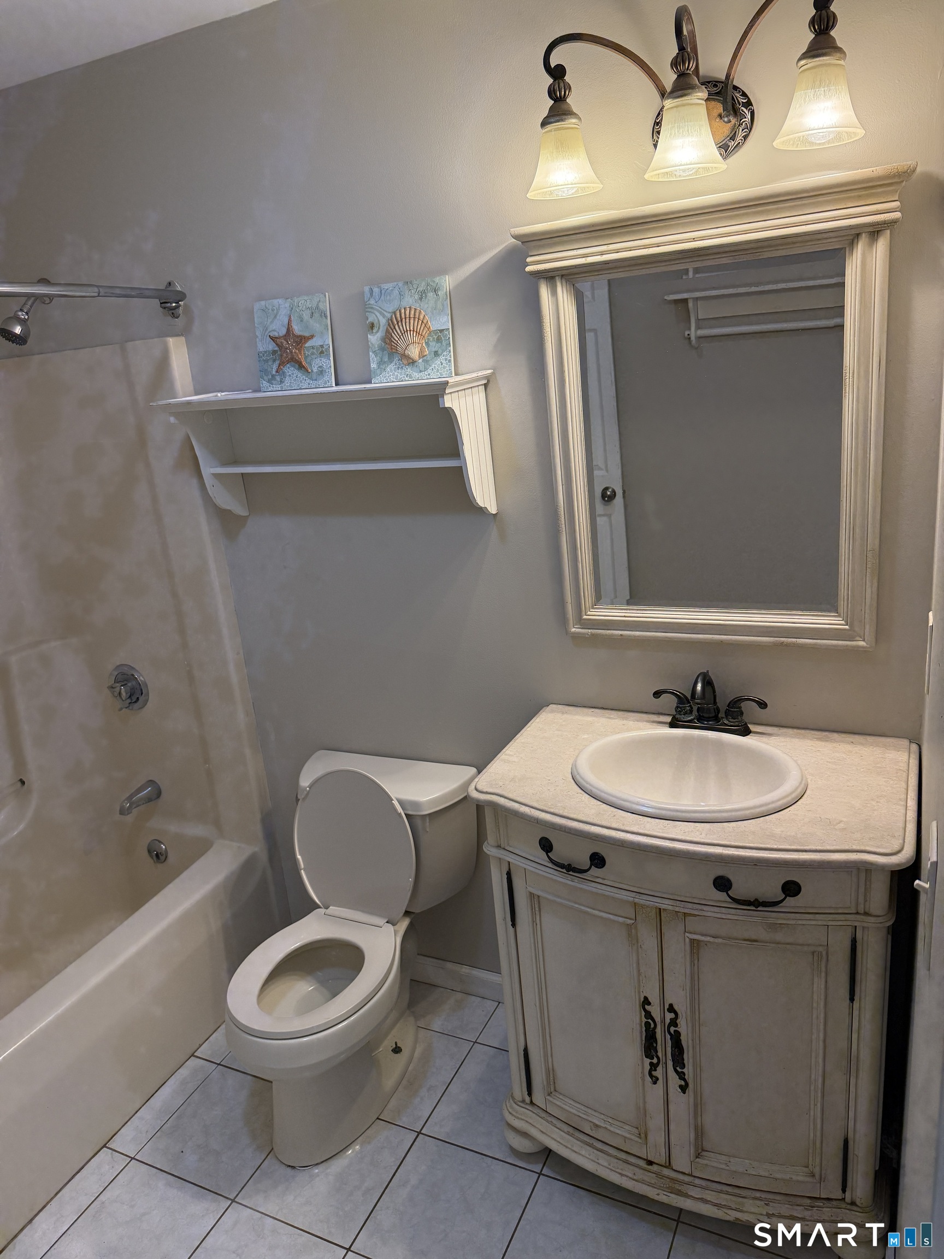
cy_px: 630
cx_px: 472
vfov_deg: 71.6
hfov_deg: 56.8
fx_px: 873
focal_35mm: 24
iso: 200
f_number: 1.78
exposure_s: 1/204
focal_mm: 6.76
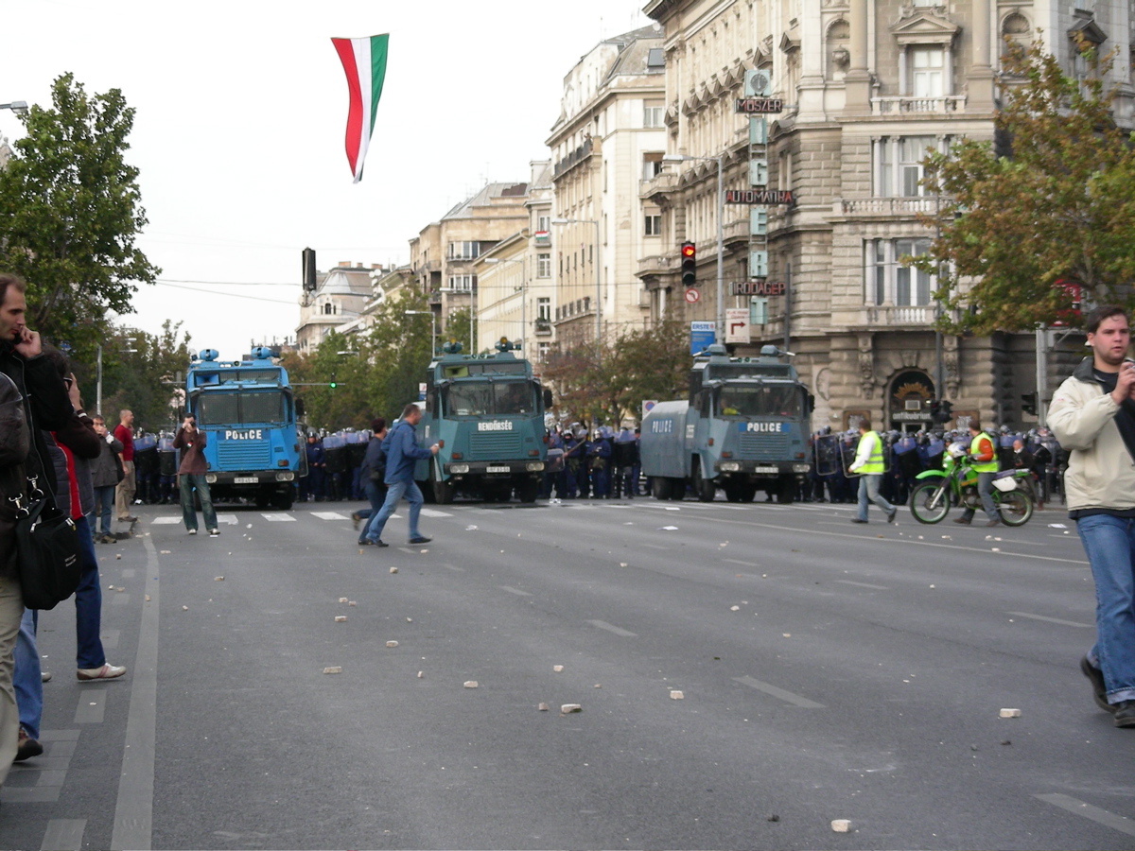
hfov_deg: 19.8
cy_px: 426
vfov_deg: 14.9
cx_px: 568
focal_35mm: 99
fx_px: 3246
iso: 50
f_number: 3.5
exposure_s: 1/107
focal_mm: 16.5
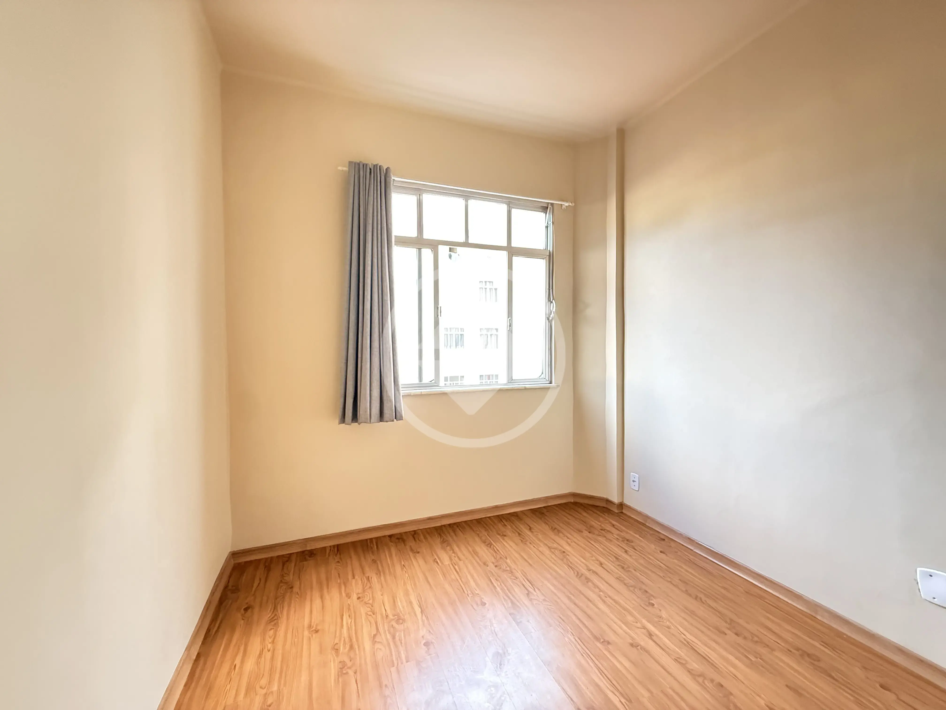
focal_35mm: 14
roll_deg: +0.8
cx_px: 473
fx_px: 383
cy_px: 355
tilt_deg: -1.2
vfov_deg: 85.7
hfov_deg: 102.1
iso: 1000
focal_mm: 2.22
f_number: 2.2
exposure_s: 1/60
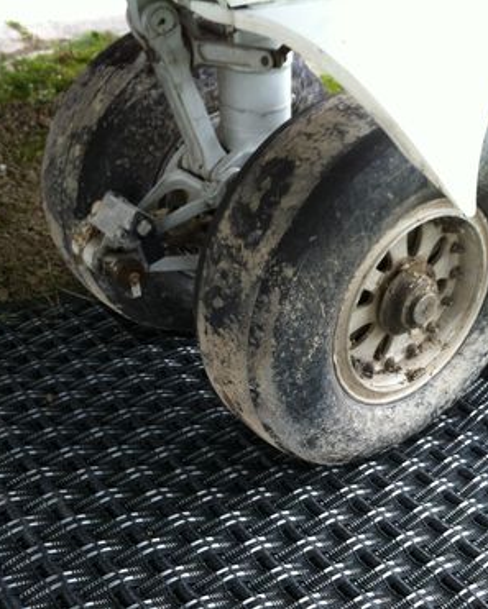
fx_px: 830
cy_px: 304
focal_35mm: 46
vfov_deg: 40.3
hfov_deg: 32.6
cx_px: 312
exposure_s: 1/60
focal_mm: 3.85
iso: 80
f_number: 2.8
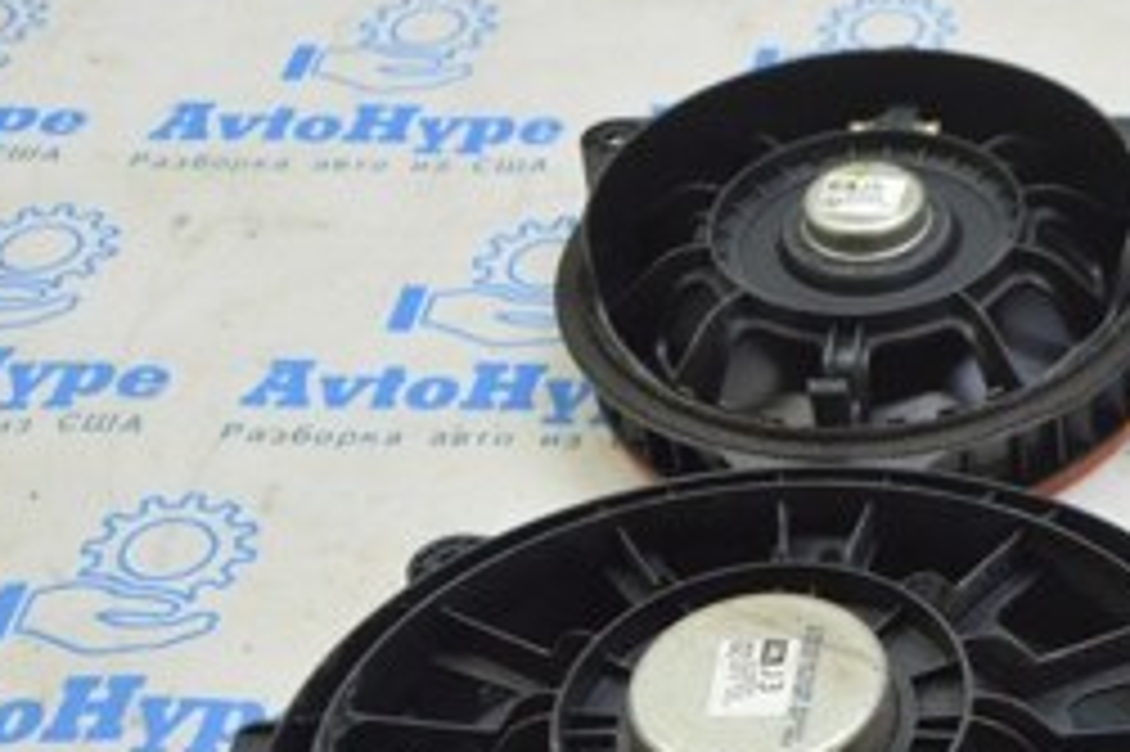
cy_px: 655
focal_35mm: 84
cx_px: 1229
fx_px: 2635
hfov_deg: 22.9
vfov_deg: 16.1
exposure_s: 1/20
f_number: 5.6
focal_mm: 22
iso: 400
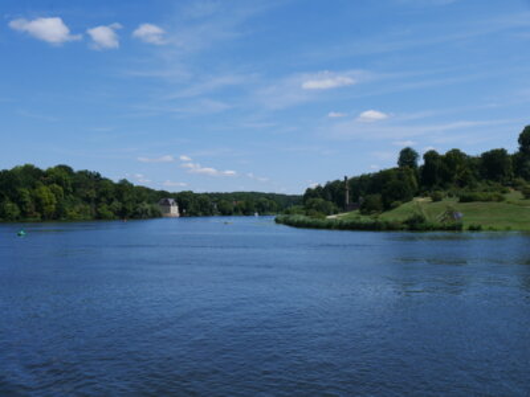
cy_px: 198
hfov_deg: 46.8
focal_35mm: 40
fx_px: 612
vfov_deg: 36.0
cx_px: 265
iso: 200
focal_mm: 20
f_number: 10
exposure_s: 1/500
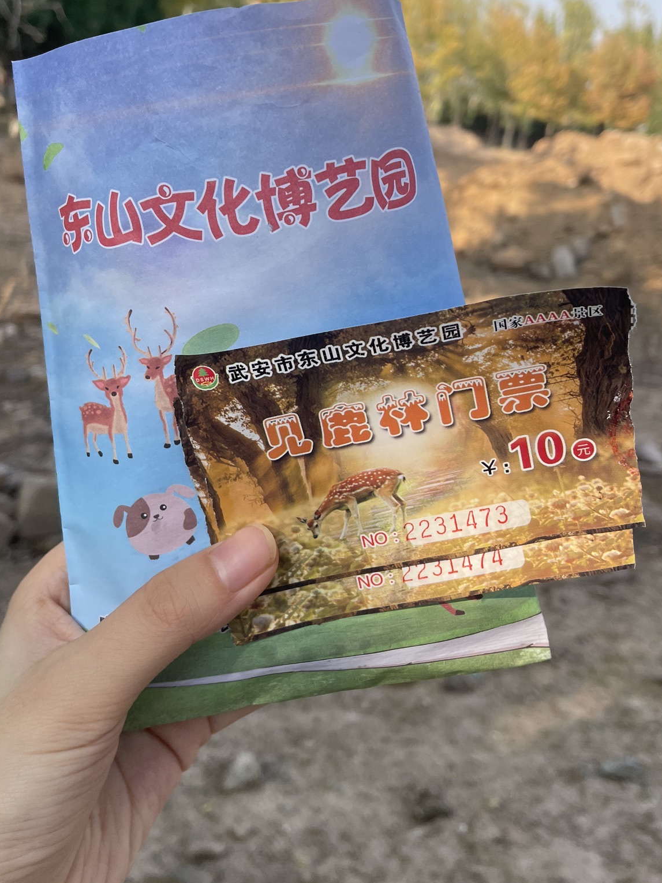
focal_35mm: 34
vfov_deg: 53.3
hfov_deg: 41.8
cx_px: 327
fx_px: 867
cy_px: 323
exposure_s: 1/836
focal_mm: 4.2
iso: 32
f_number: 1.6
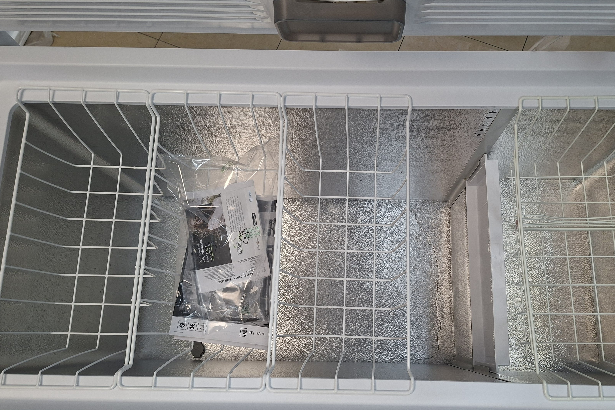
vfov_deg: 43.6
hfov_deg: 61.8
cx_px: 341
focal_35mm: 30
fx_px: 512
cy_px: 220
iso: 200
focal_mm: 5.54
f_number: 1.8
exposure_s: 1/100
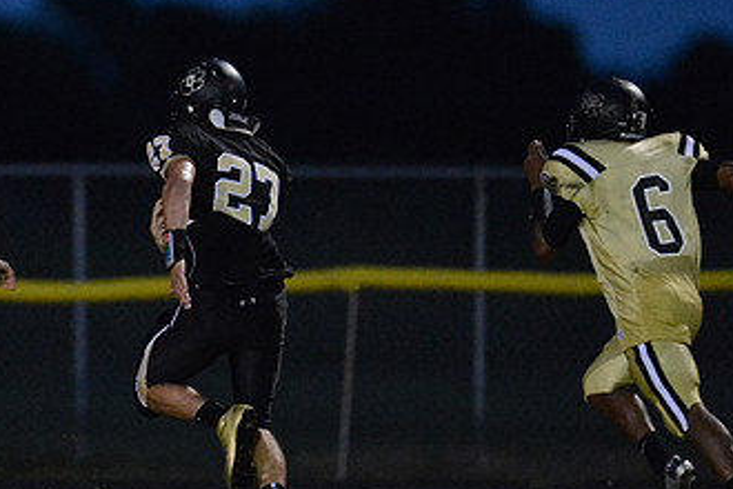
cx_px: 135
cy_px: 237
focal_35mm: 704
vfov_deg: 2.0
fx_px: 14333
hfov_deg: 2.9
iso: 12800
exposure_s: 1/800
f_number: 2.8
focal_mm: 400
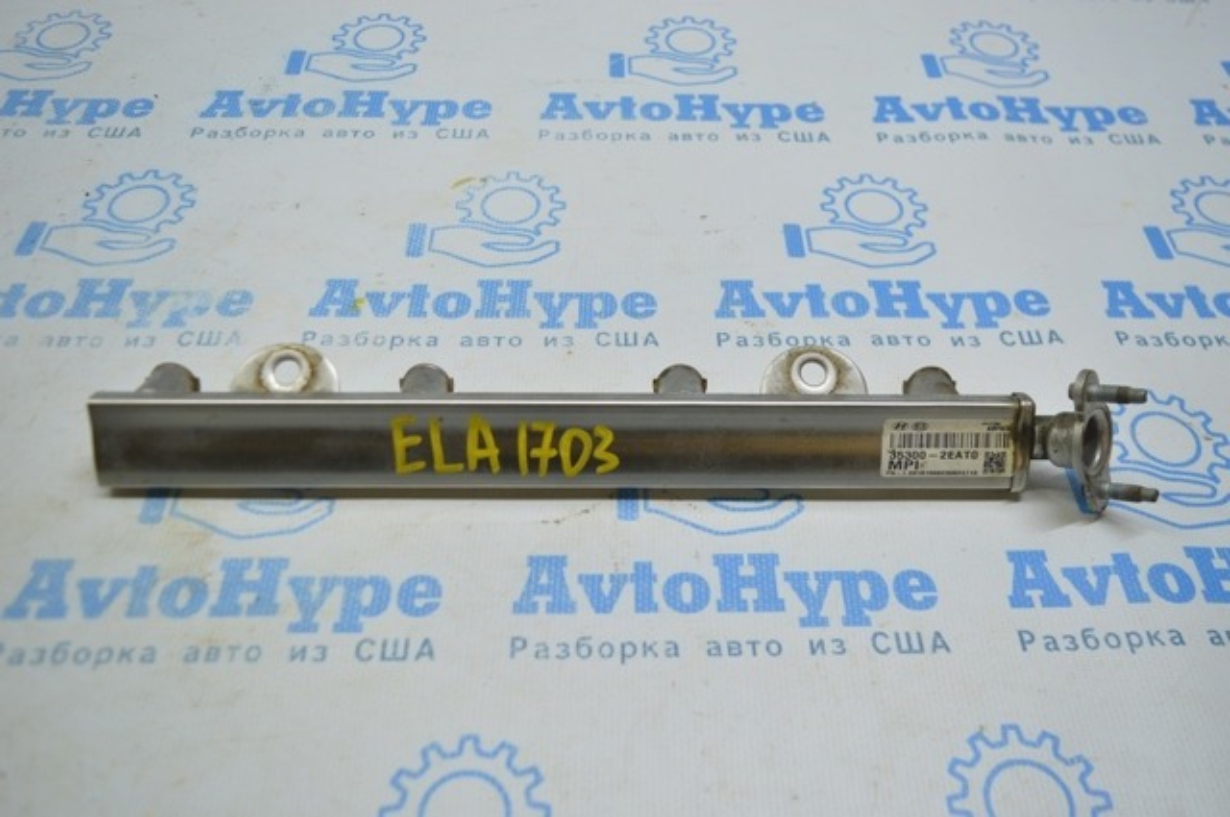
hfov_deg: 57.3
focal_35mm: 33
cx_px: 615
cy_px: 408
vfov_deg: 39.9
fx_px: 1126
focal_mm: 22
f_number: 3.8
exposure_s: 1/100
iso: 400
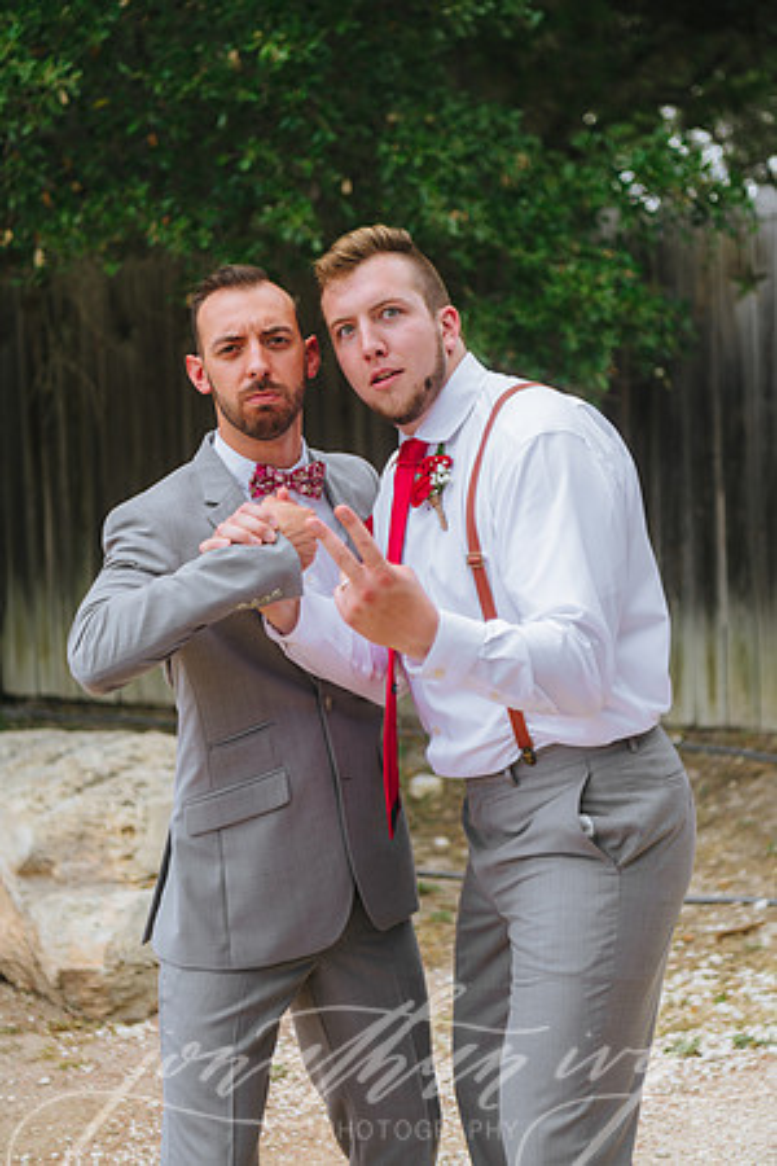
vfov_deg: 32.4
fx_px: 2007
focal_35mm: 62
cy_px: 583
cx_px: 388
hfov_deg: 21.9
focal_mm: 62
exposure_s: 1/320
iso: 80
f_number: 2.8
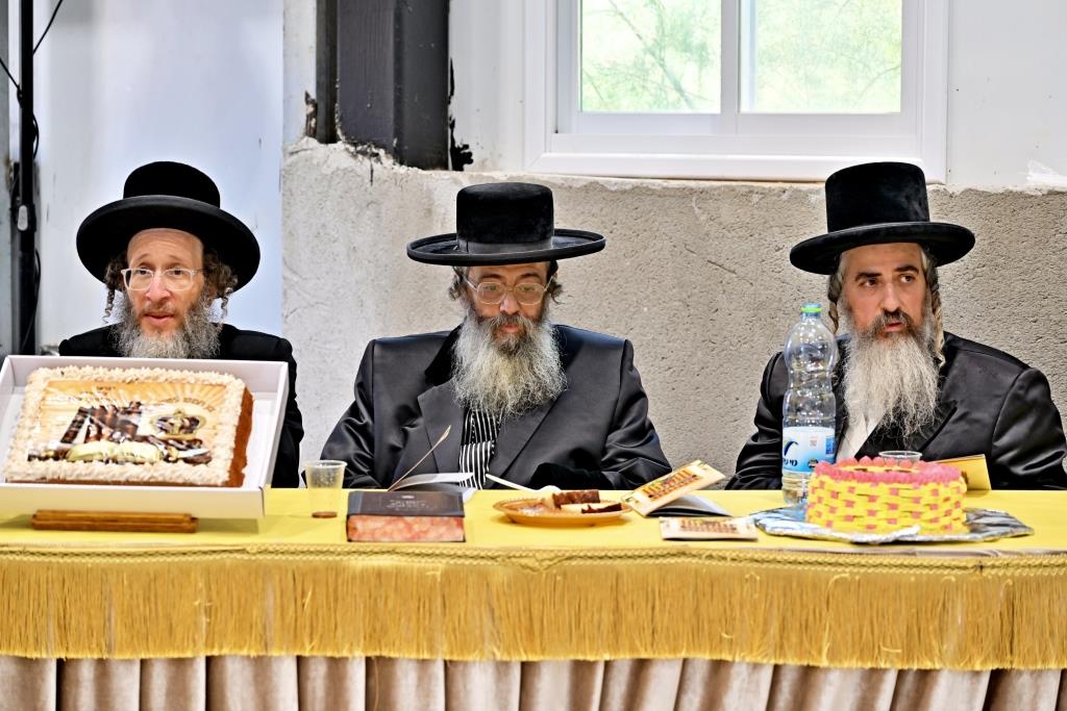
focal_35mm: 87
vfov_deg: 15.7
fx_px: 2579
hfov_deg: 23.4
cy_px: 356
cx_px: 534
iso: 500
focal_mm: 87
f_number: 4
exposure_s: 1/250
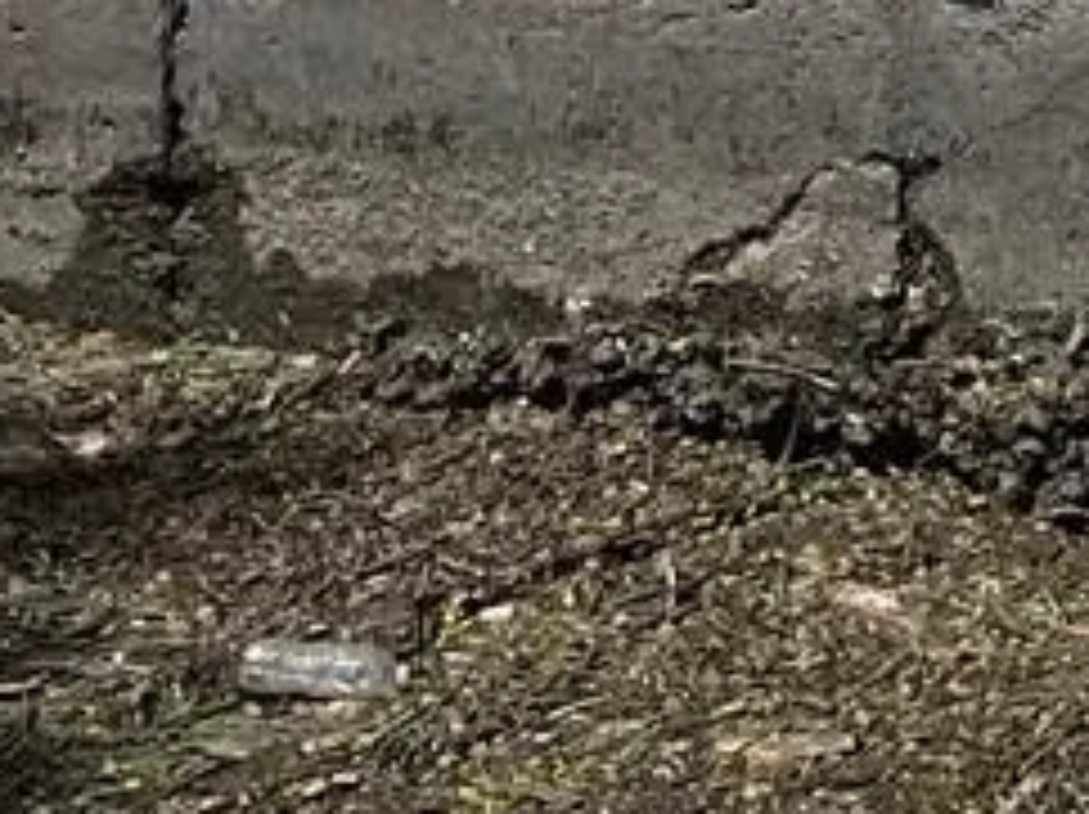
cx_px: 2817
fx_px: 5406
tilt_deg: +0.4
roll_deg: +2.0
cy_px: -1529
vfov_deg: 7.6
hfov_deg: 9.8
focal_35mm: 172
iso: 50
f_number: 1.6
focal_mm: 5.1
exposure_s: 1/6173
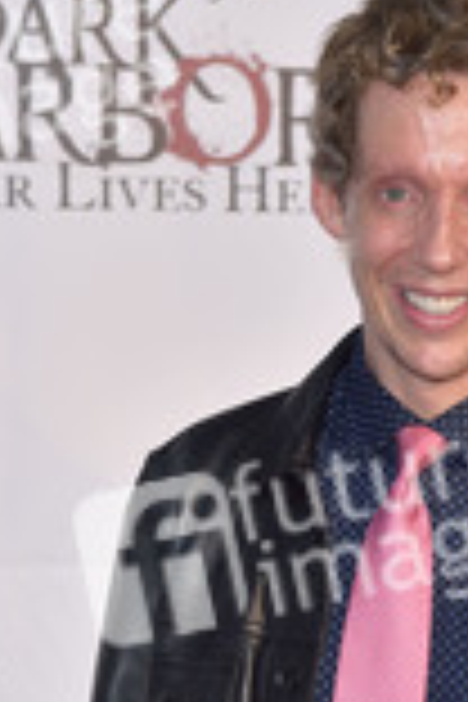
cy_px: 765
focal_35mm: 180
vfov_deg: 11.3
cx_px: 439
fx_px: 3510
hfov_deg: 7.6
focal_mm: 70
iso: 320
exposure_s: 1/250
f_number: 5.6
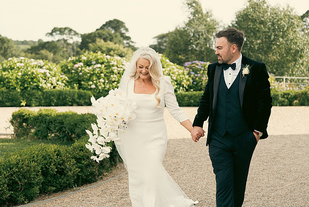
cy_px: 104
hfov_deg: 28.8
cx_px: 154
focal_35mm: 70
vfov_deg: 19.5
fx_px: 601
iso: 125
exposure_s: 1/400
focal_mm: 70
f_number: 3.5
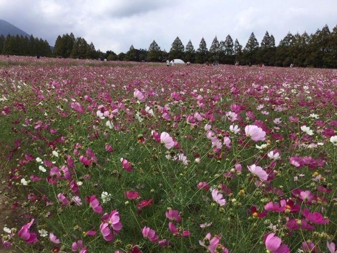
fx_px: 302
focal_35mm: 31
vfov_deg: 45.4
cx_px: 168
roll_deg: -0.9
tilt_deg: -9.0
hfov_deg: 58.4
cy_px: 126
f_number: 2.4
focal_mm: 3.3
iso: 25
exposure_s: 1/1253
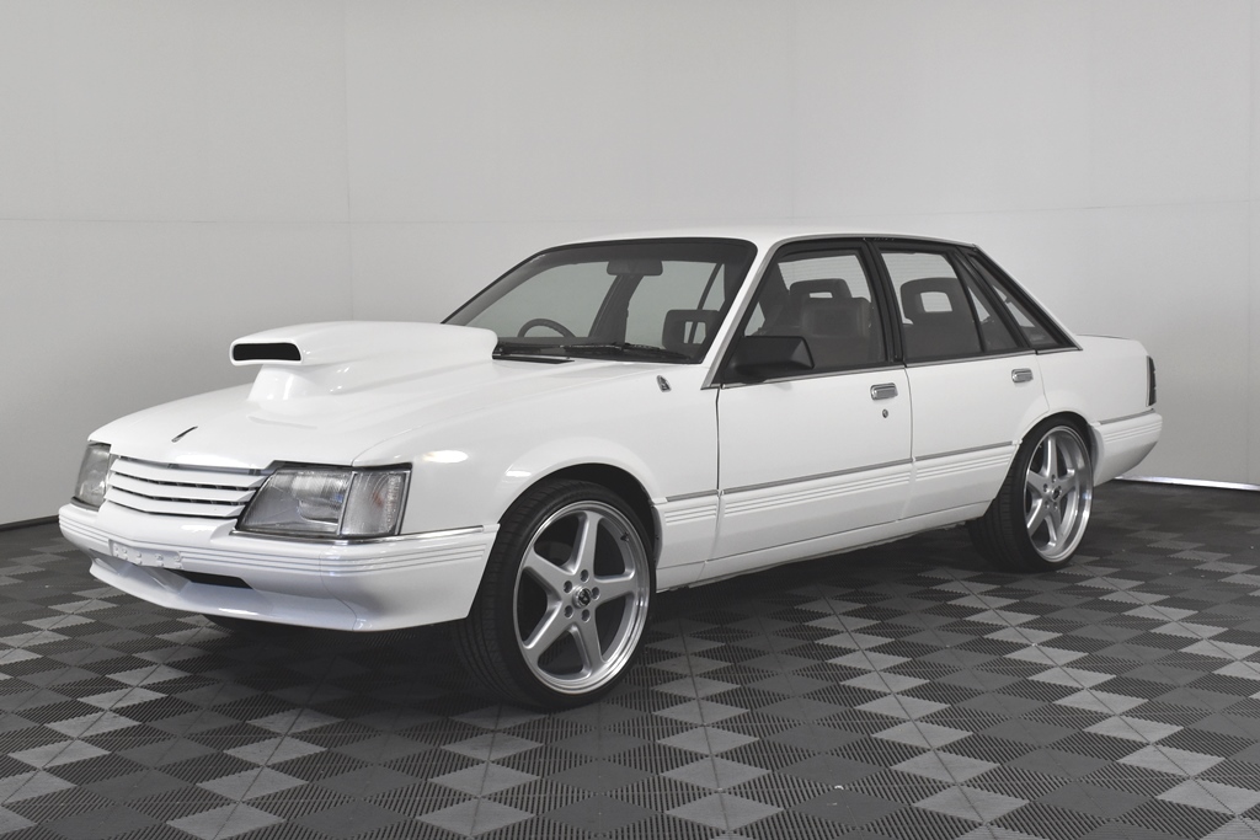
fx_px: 1575
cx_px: 630
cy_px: 420
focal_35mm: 45
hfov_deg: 43.6
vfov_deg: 29.9
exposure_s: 1/500
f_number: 11
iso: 1600
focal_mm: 30
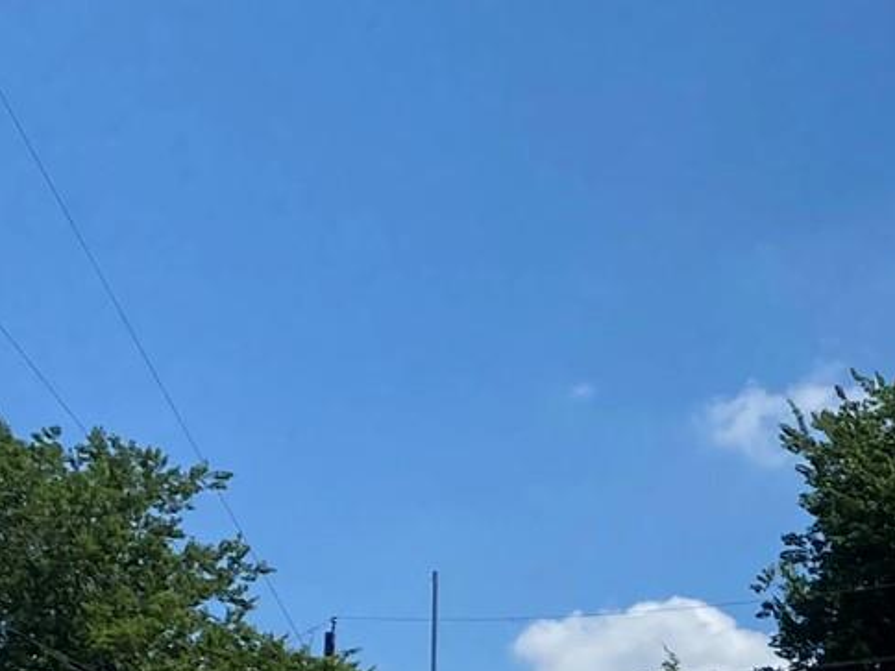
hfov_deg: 16.5
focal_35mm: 110
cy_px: 1137
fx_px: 2844
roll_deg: -0.7
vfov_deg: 12.5
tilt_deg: +2.7
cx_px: 1298
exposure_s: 1/4274
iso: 32
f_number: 1.8
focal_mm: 4.25
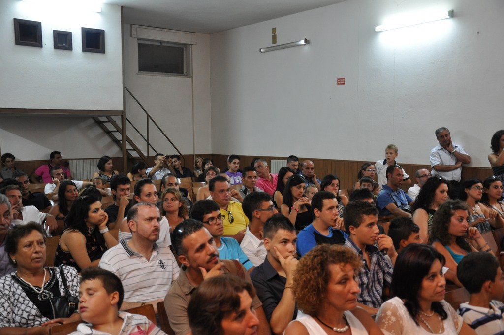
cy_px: 168
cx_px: 252
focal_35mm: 39
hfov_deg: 49.6
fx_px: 545
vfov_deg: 34.1
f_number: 4
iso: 800
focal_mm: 26
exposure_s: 1/13
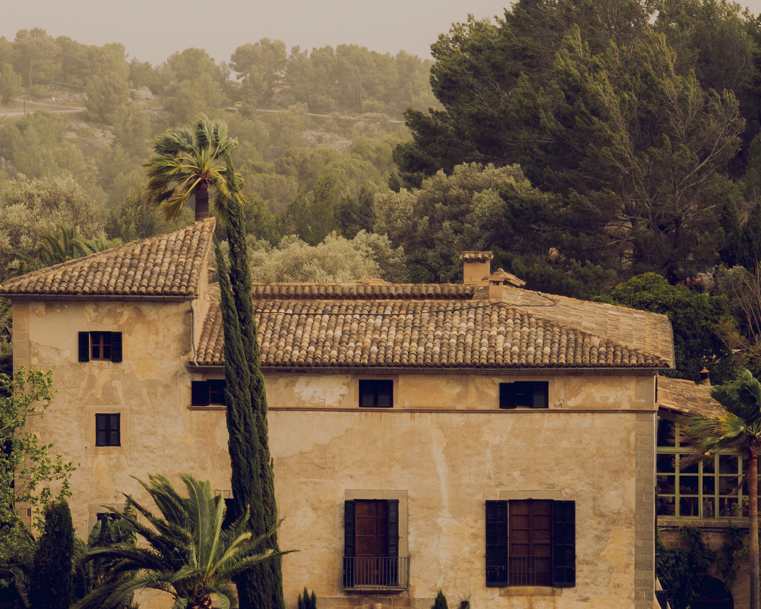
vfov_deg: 6.5
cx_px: 584
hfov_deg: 8.1
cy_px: 509
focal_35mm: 237
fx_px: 5337
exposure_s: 1/160
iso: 100
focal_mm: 82
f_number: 8
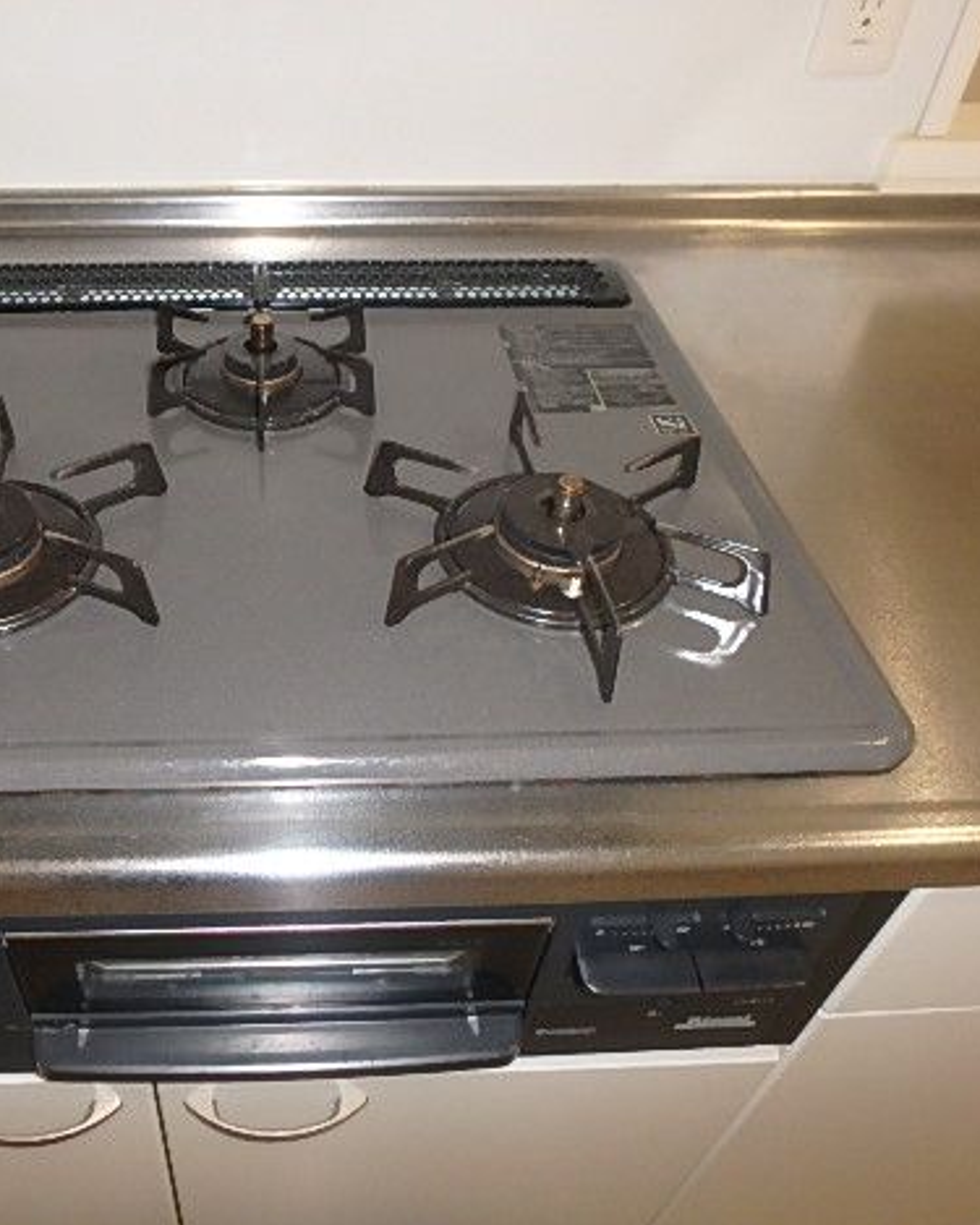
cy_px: 622
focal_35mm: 28
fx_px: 1015
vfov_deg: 62.2
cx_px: 282
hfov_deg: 50.0
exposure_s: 1/30
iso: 400
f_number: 3.5
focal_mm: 3.7
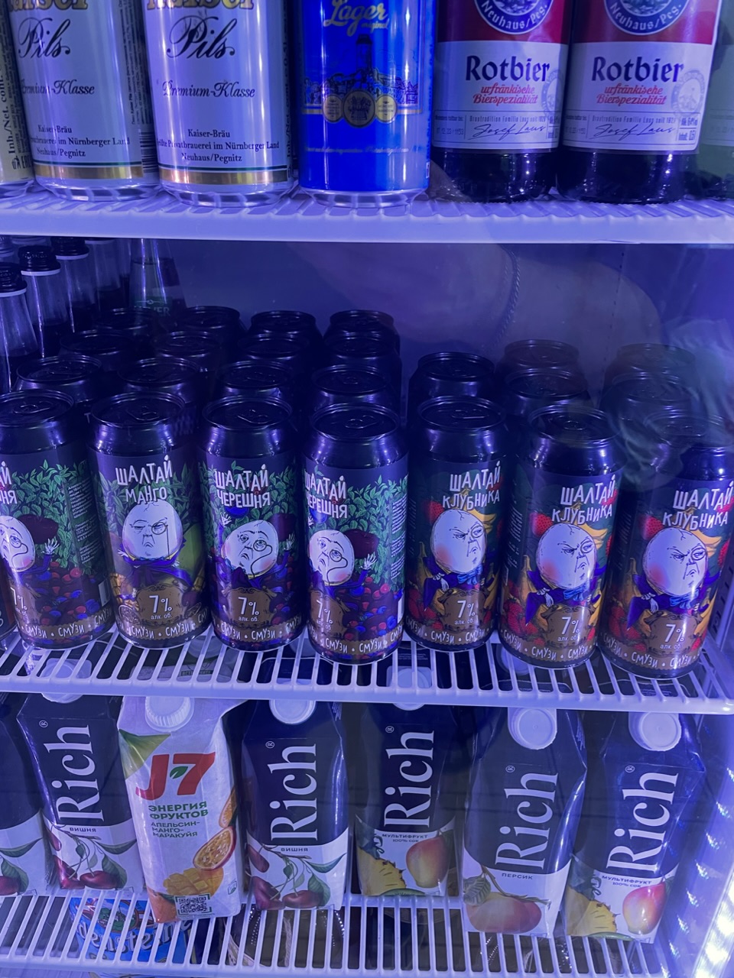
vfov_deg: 67.3
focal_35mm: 26
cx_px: 367
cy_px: 489
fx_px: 735
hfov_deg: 53.1
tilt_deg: -27.5
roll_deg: +0.4
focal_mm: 4.2
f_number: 1.6
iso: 160
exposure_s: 1/50
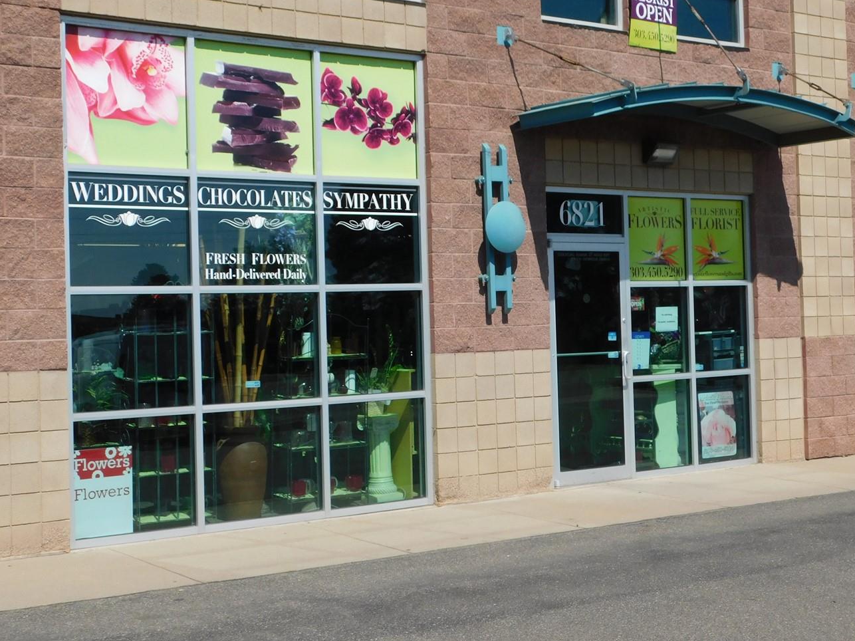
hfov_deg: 34.3
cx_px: 467
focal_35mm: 56
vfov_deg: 26.1
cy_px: 298
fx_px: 1383
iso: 125
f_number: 3.7
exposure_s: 1/1500
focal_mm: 8
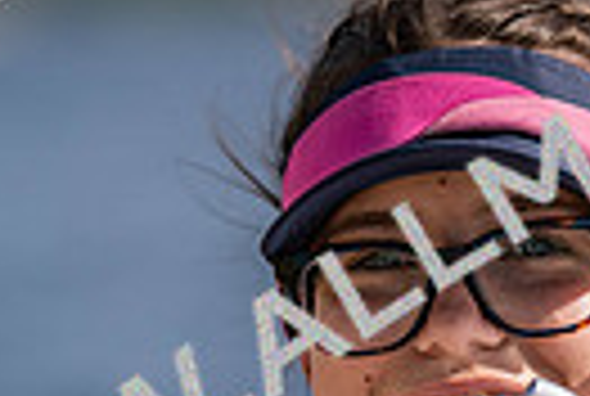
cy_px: 632
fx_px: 9806
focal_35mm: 597
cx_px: 369
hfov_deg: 3.4
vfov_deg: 2.3
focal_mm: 135
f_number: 1.8
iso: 64
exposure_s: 1/6400
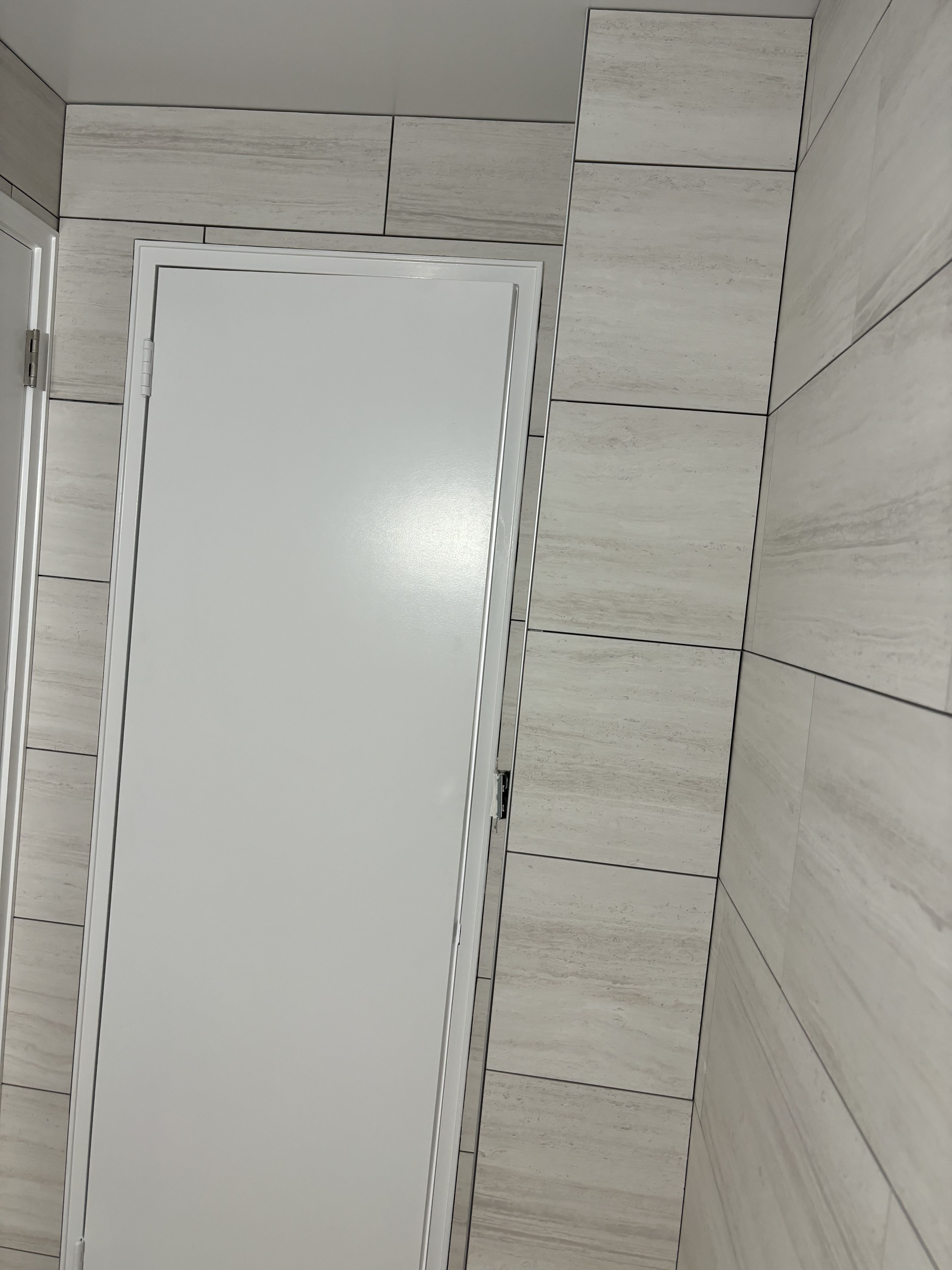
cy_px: 635
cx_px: 476
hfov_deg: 53.1
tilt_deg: -3.7
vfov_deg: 67.3
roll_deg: -5.6
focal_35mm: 26
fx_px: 953
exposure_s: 1/60
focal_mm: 5.96
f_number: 1.6
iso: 125
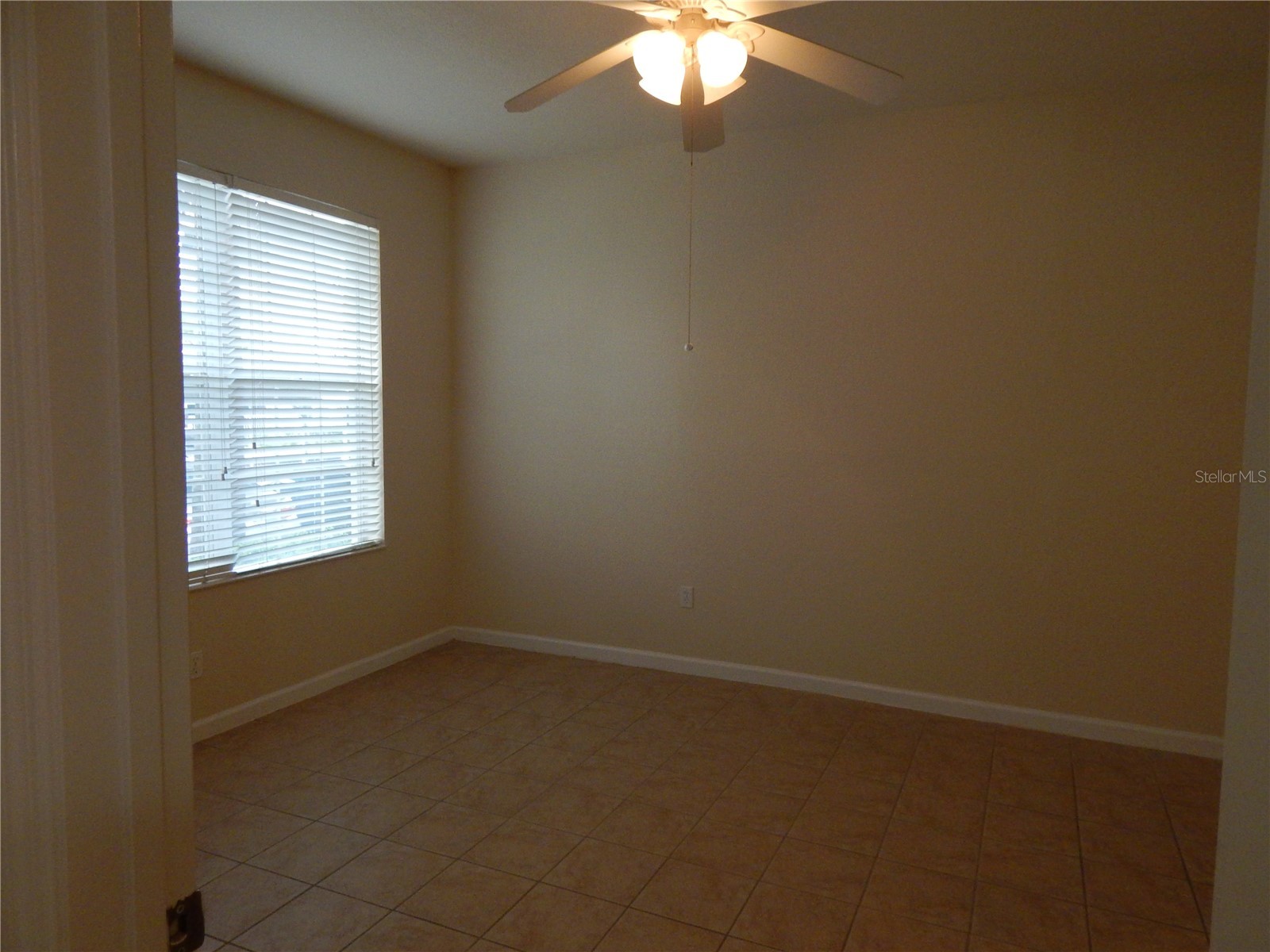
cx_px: 635
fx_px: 807
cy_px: 476
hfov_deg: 76.4
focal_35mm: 22
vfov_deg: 61.1
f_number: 3
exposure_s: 1/30
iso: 125
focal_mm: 4
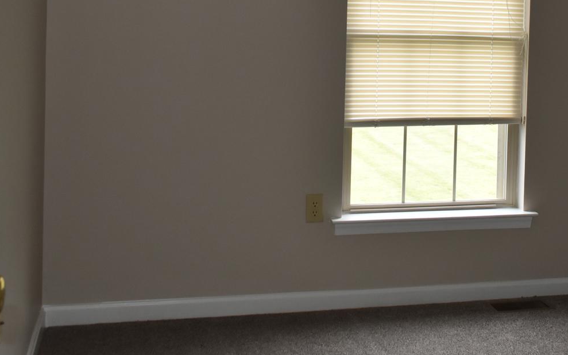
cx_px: 383
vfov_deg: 22.1
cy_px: 19
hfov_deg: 35.3
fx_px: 882
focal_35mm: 57
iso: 800
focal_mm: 18
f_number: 5
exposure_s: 1/100
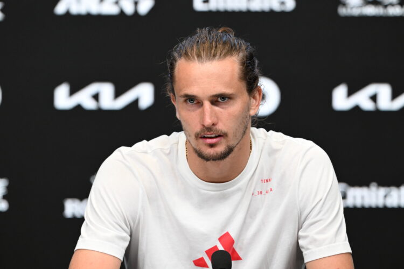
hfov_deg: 3.4
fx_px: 6733
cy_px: 134
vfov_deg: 2.3
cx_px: 202
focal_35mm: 600
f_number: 5.6
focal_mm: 600
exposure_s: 1/250
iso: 4000
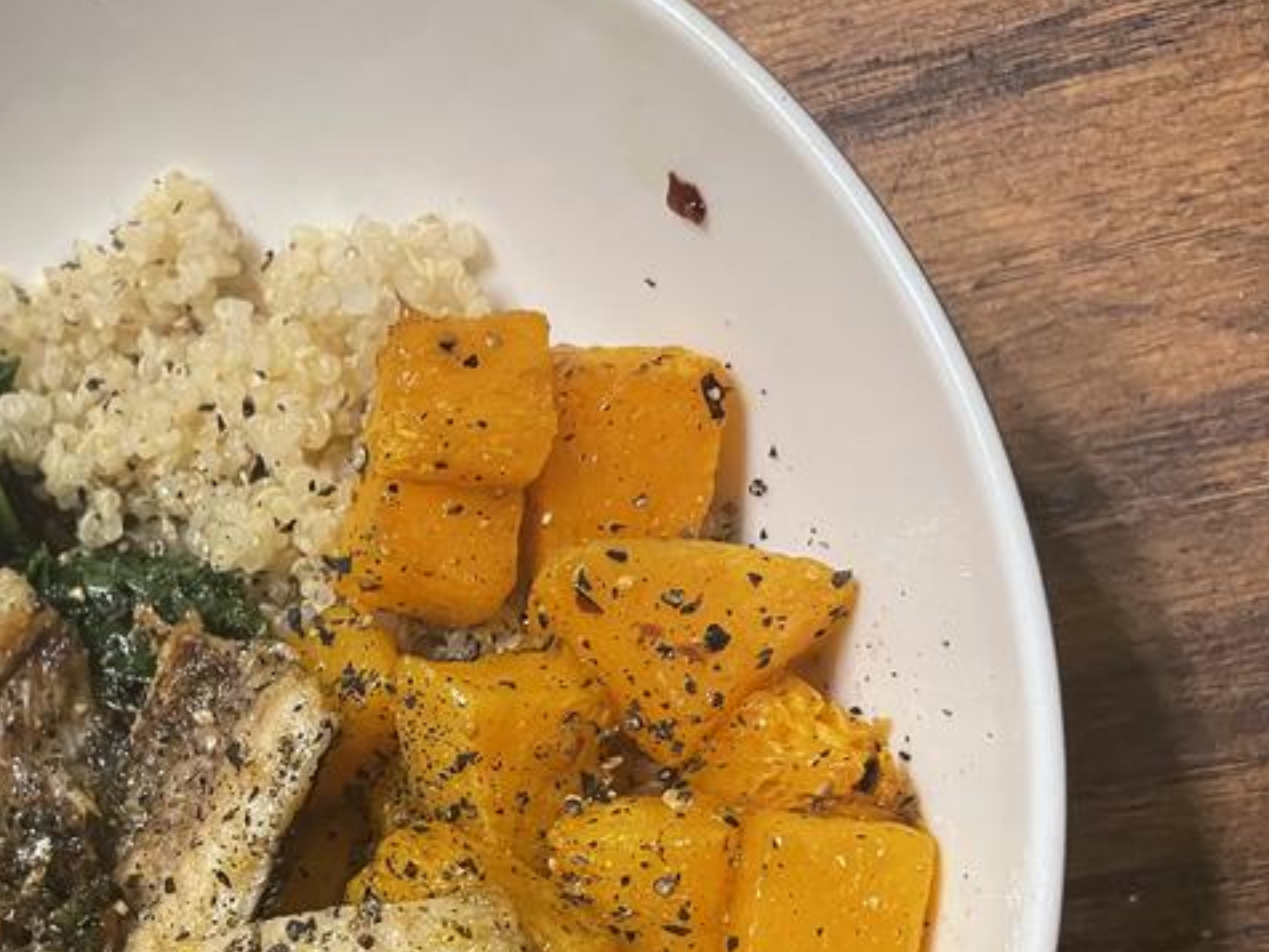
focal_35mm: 51
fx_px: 1870
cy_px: 875
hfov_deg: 36.3
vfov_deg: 27.4
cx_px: 263
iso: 320
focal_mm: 4.2
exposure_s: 1/60
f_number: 1.6
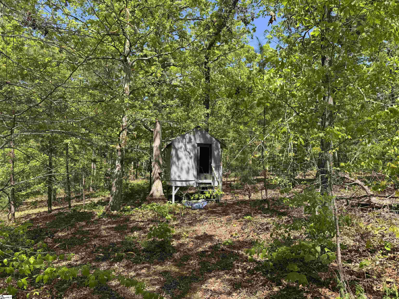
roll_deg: -0.3
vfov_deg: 56.8
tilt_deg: +7.8
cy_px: 150
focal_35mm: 24
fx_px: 277
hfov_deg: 71.6
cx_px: 200
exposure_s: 1/1238
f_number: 1.78
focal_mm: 6.76
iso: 80
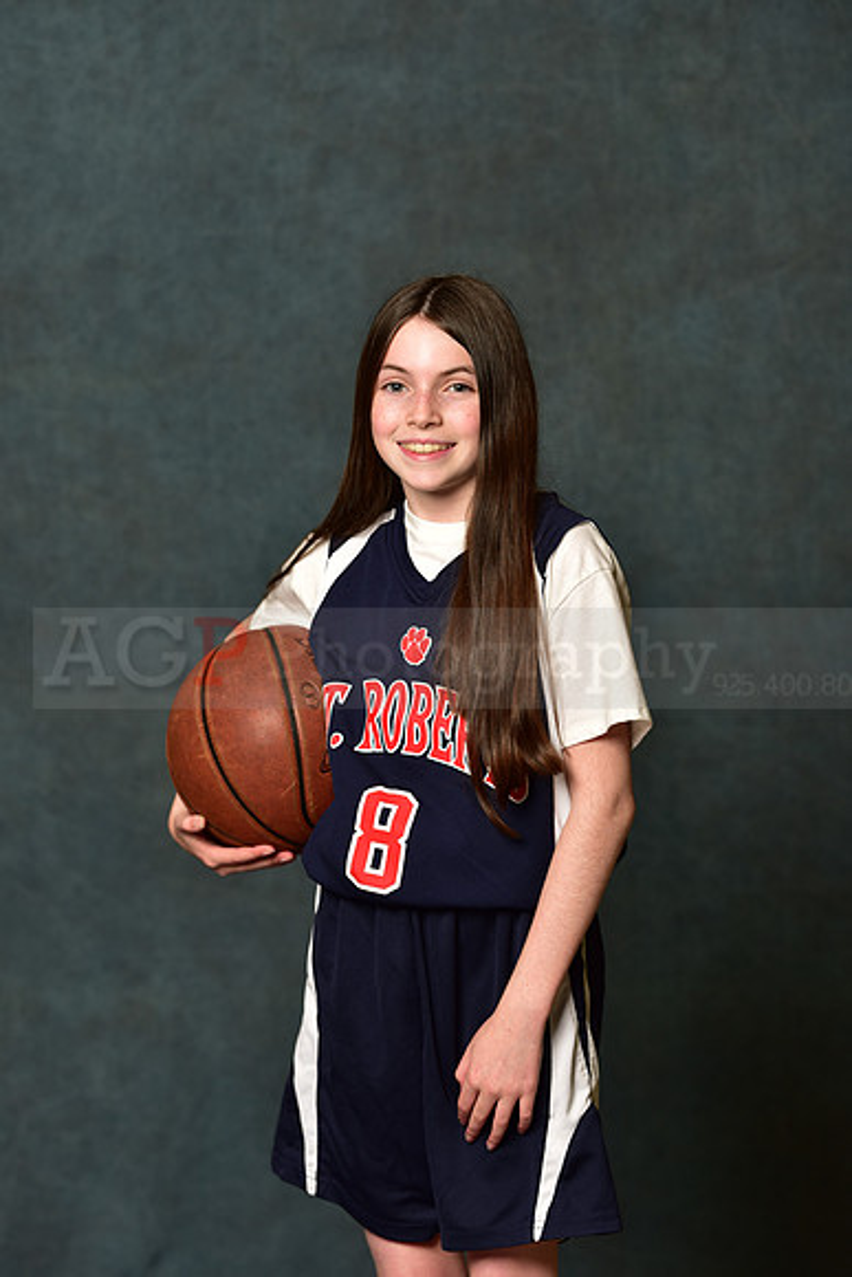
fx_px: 4257
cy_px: 638
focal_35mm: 120
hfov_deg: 11.4
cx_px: 426
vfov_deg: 17.1
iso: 200
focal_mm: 120
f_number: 4.5
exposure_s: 1/200
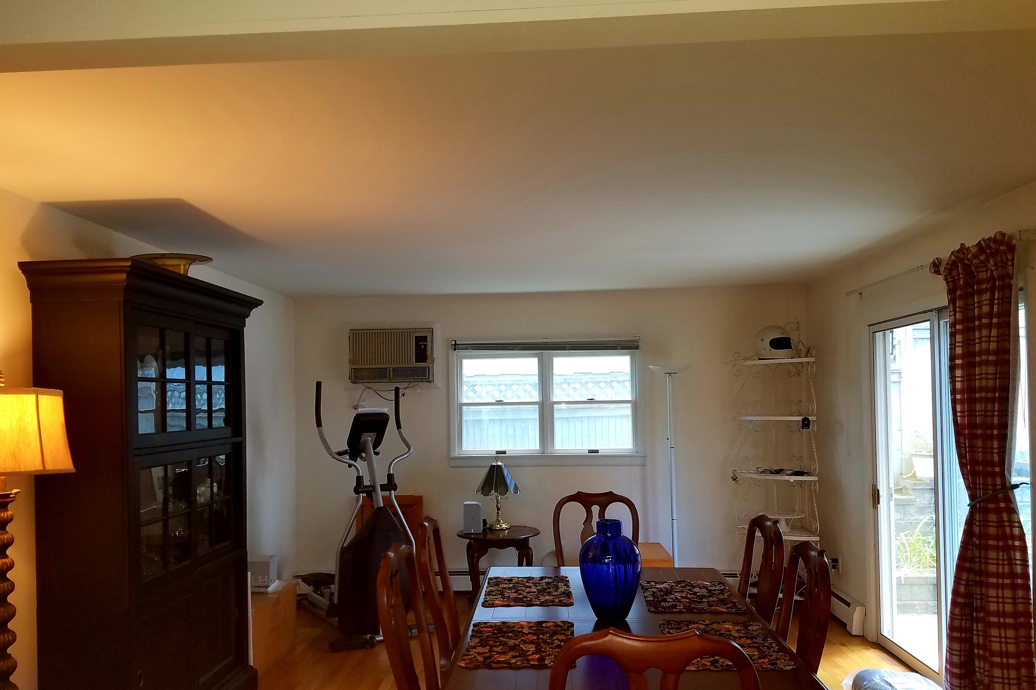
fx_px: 806
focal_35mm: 28
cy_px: 373
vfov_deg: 46.4
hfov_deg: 65.5
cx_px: 516
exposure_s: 1/30
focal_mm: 4.2
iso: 80
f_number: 1.7
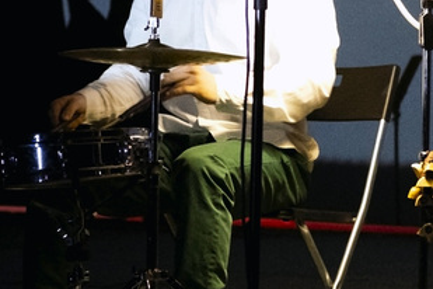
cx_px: 99
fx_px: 2502
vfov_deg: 6.6
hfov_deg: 9.9
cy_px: -18
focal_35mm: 208
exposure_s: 1/50
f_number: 2
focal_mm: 35
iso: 6400
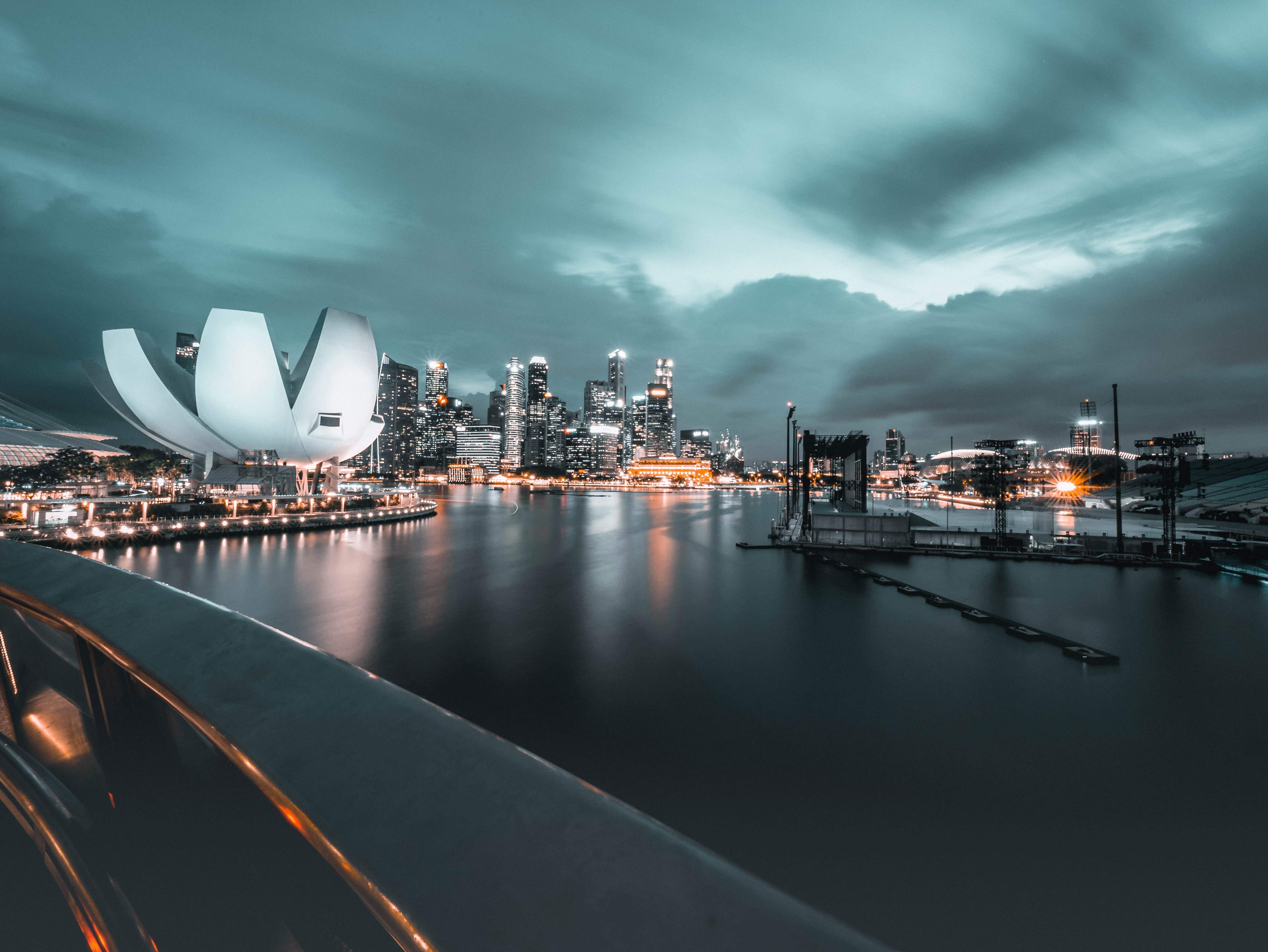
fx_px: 513
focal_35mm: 14
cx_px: 634
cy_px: 476
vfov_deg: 85.7
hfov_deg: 102.0
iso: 100
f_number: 18
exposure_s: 60
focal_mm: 7
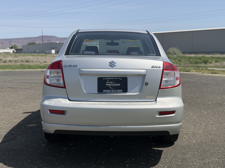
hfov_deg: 39.7
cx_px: 112
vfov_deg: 30.3
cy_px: 84
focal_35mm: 48
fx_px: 312
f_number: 1.78
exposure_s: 1/7874
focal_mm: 6.76
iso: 80
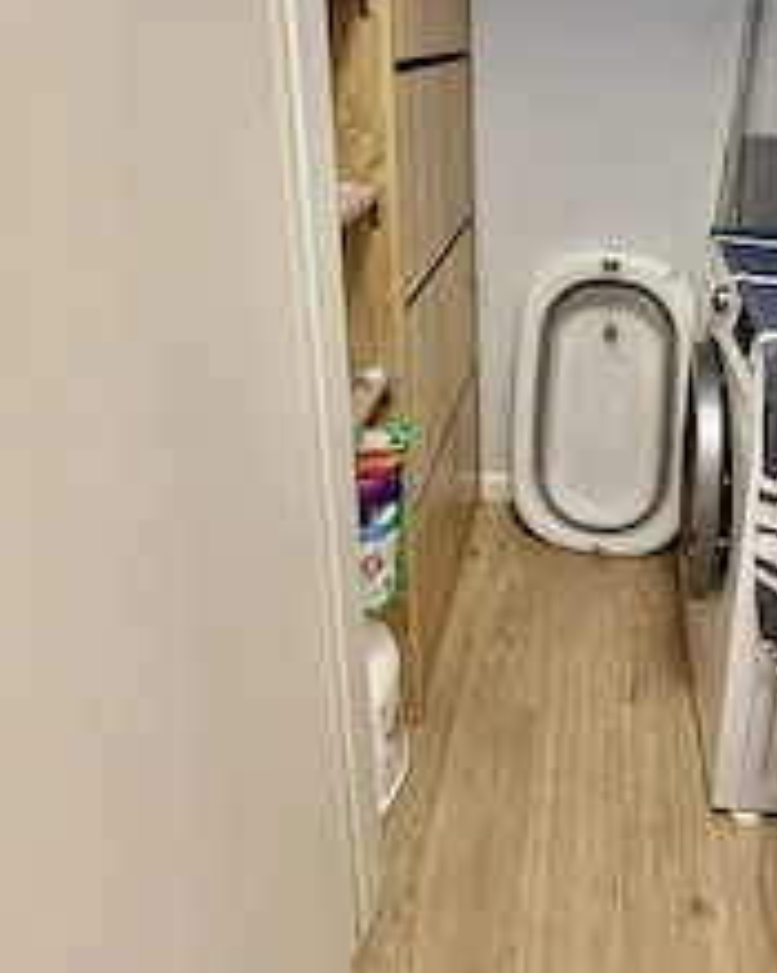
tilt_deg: -15.2
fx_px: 719
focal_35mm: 25
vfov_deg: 63.8
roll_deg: -2.1
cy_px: 235
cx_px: 591
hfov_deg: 53.9
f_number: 2.2
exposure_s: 1/50
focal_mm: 2.22
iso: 250
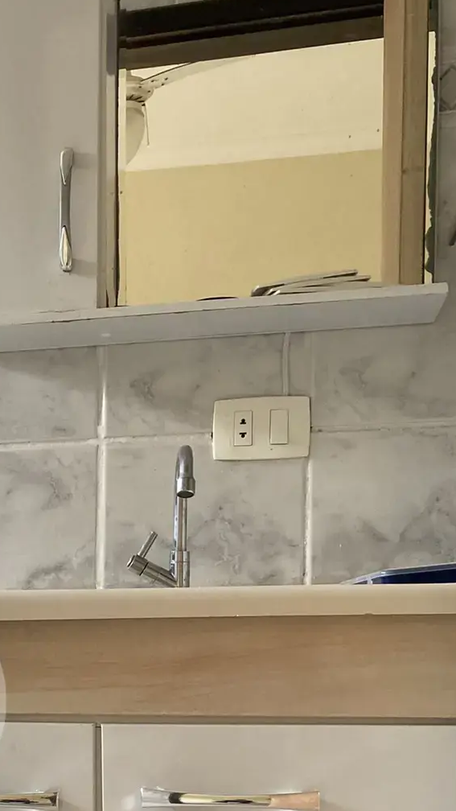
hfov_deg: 18.3
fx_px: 1333
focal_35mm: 62
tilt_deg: -2.0
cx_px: -114
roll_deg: -0.1
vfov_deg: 32.4
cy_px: 702
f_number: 1.8
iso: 100
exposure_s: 1/60
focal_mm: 3.99
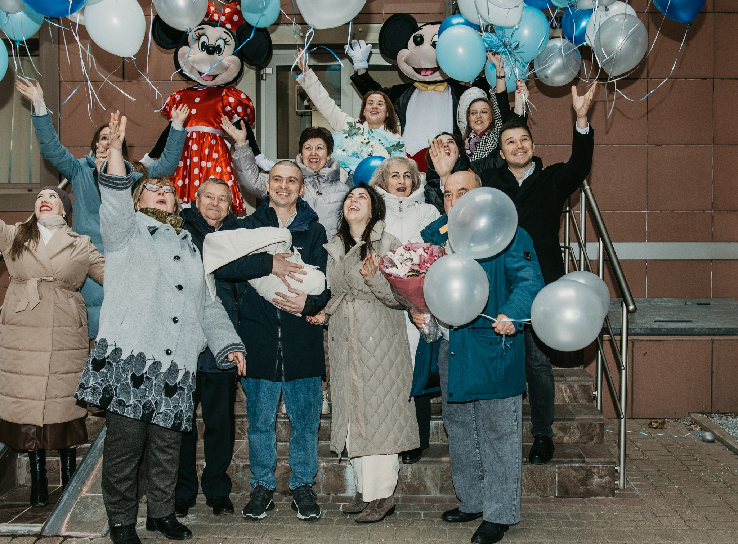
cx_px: 400
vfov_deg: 33.3
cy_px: 269
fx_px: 911
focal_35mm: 43
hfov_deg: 44.1
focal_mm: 30
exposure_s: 1/160
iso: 400
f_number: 4
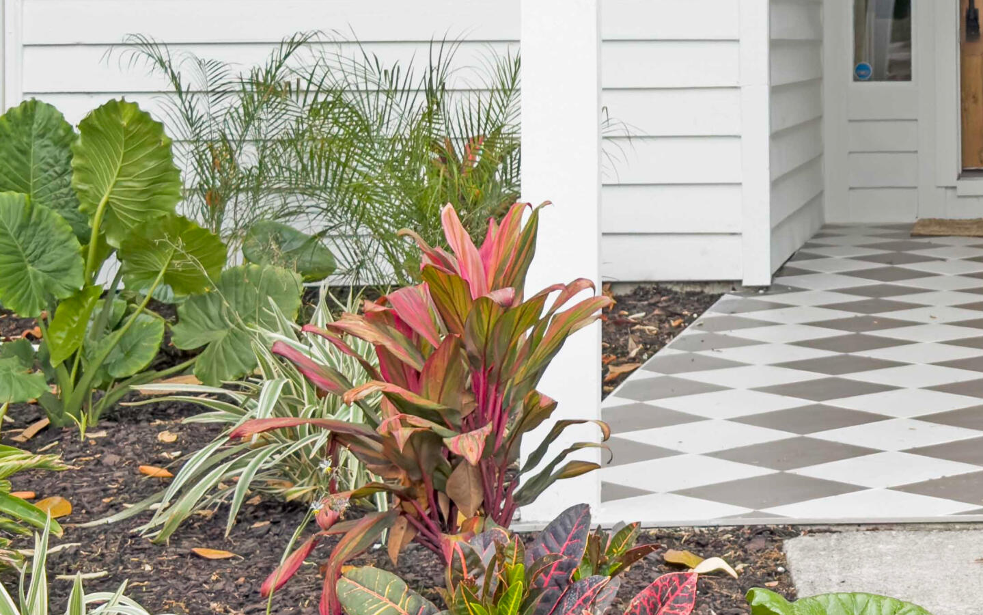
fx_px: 2546
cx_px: 1019
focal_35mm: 95
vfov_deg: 13.6
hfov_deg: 21.0
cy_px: 3
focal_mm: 6.76
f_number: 1.8
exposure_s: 1/1600
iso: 64
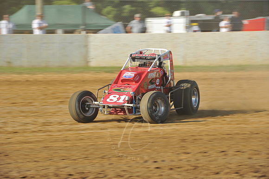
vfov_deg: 7.2
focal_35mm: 190
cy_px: 90
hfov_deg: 10.8
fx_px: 1419
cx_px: 134
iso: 320
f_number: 10
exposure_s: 1/320
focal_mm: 190
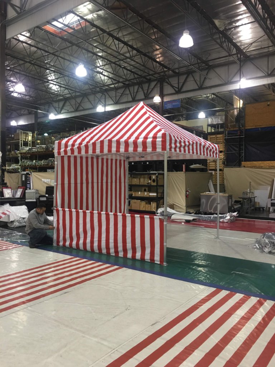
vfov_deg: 61.7
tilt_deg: +0.2
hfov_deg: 48.2
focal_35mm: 29
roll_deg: -0.3
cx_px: 138
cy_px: 184
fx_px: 307
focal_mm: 4.15
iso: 50
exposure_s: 1/15
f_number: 2.2
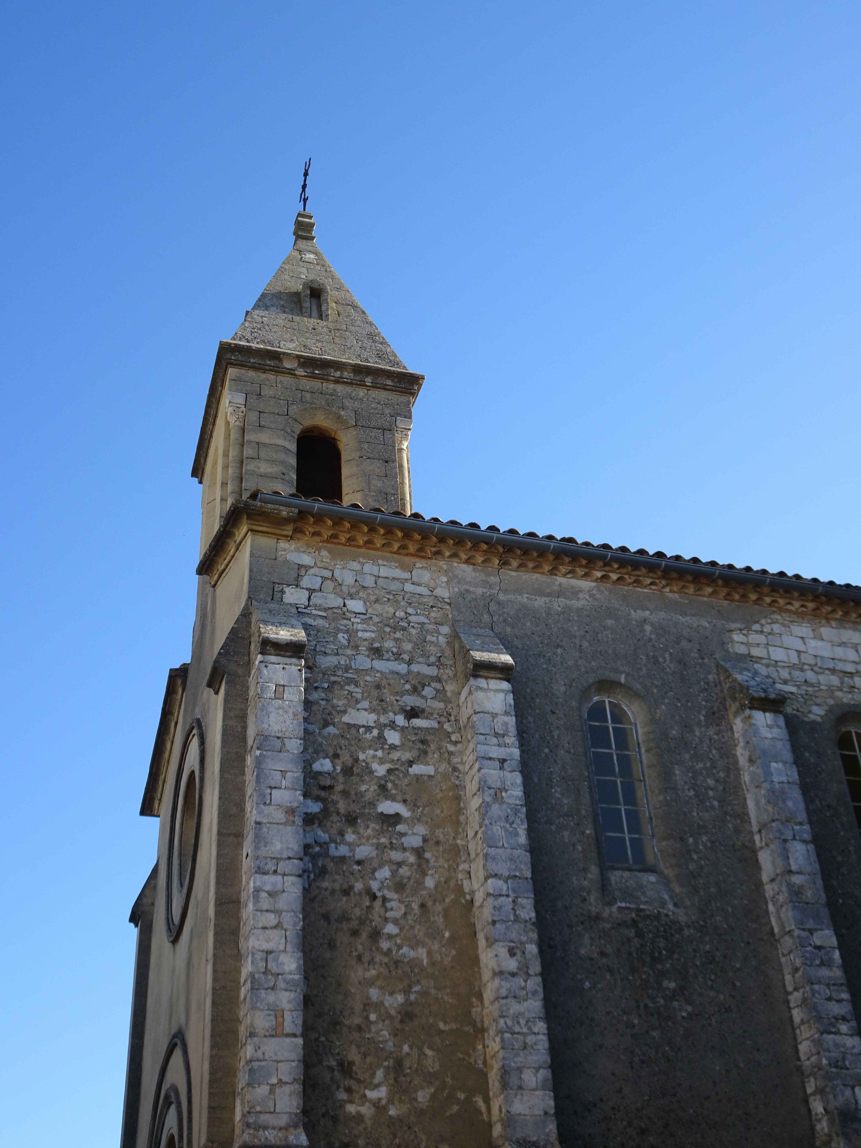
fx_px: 1227
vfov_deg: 50.1
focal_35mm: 37
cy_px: 574
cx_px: 430
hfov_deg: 38.7
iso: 80
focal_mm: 6.37
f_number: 4
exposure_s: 1/250
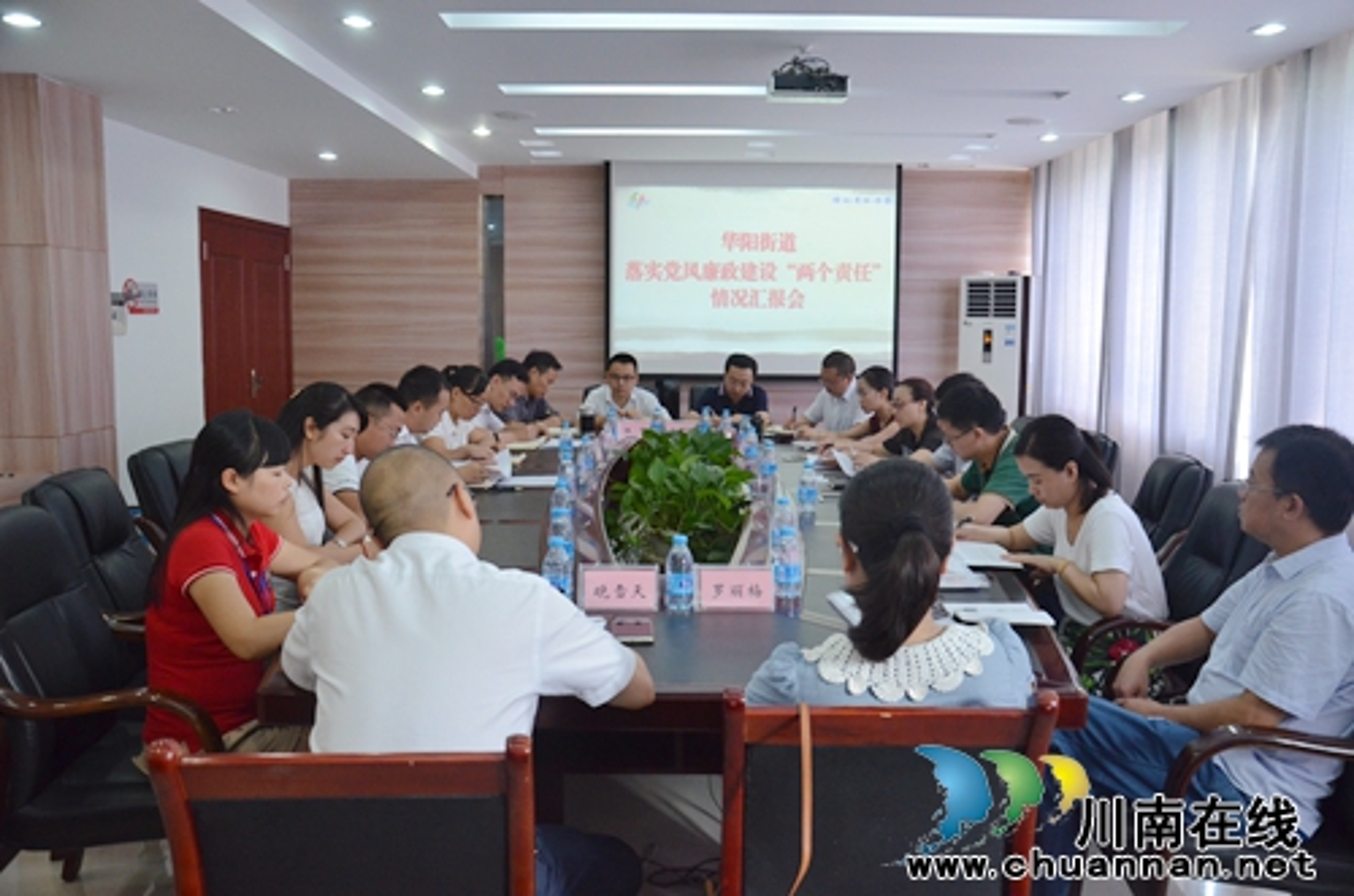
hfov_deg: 59.6
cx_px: 677
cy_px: 448
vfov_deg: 41.5
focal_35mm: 32
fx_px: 1182
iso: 1600
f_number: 4.5
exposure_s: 1/80
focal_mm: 21
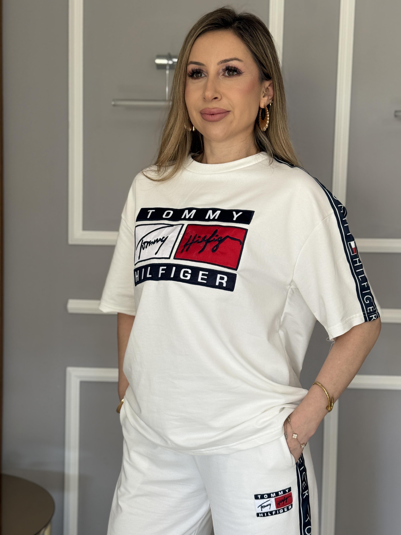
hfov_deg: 28.0
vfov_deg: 36.8
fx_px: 803
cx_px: 217
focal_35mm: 52
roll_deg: -1.9
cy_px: 277
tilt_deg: -3.7
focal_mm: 6.76
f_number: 1.78
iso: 100
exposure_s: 1/60
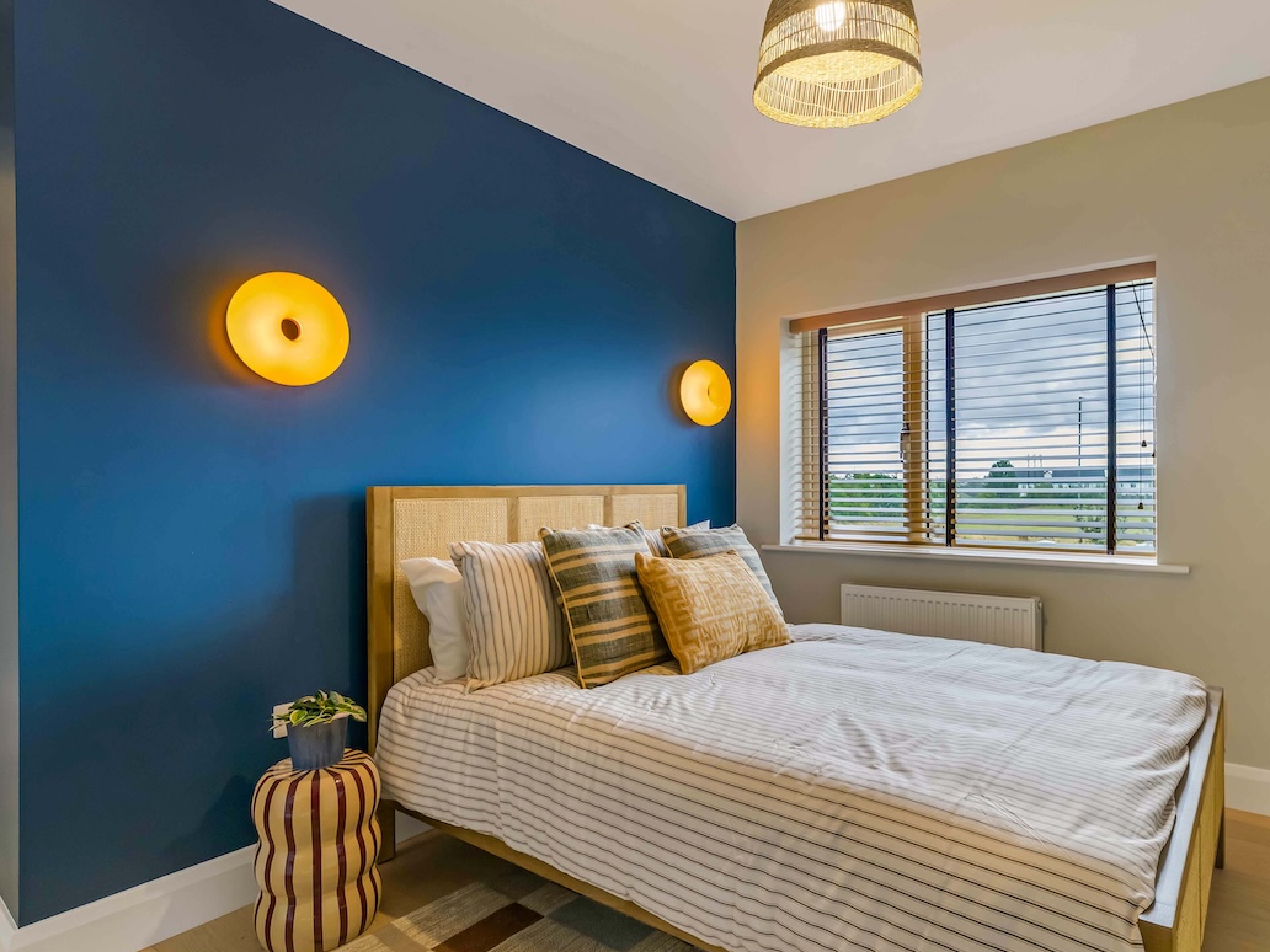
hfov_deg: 84.2
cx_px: 717
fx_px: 697
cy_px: 487
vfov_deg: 68.7
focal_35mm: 19
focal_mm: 17
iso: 640
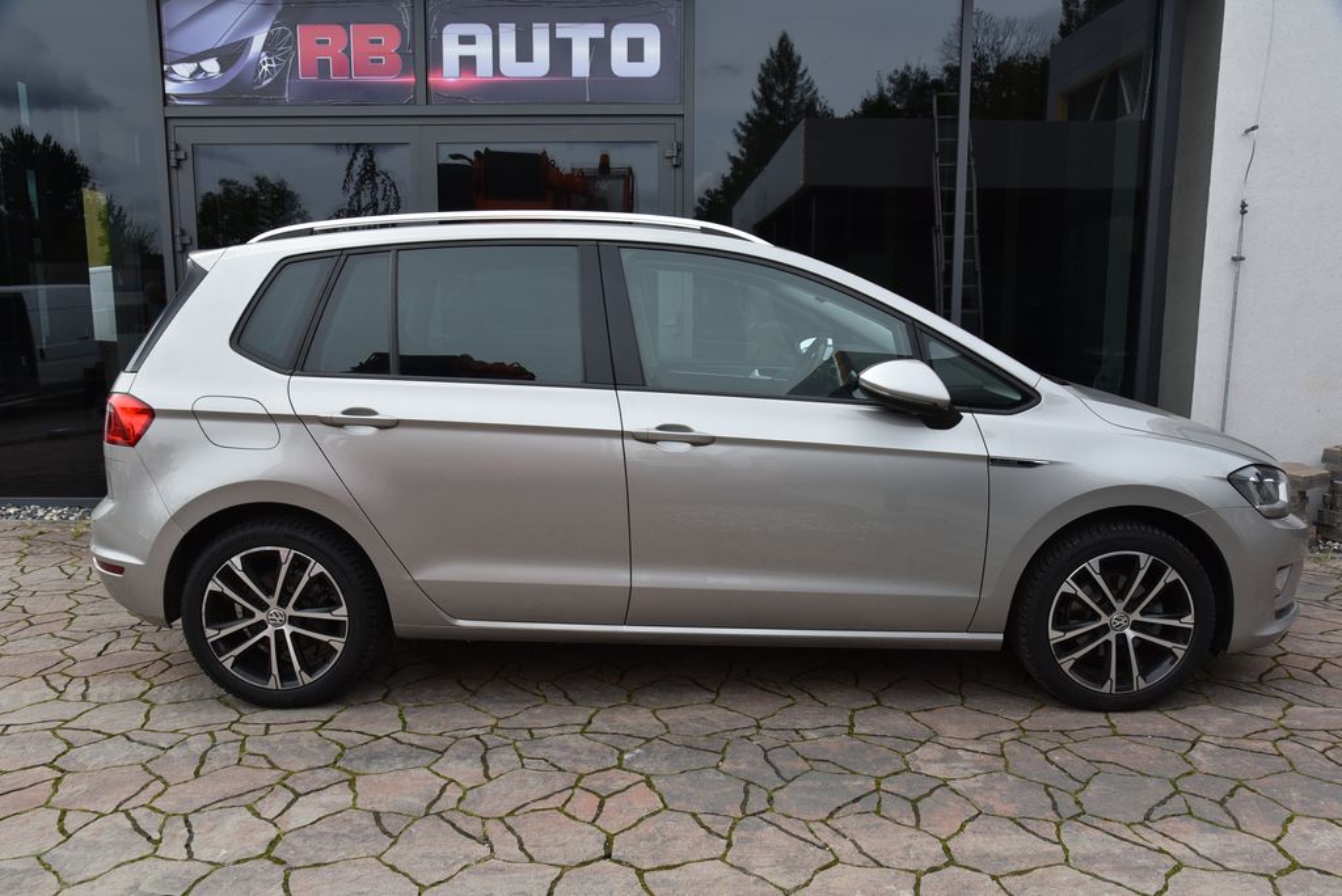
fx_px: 1007
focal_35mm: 27
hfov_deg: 67.4
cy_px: 448
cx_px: 671
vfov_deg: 48.0
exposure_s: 1/320
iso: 500
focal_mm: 27
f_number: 9
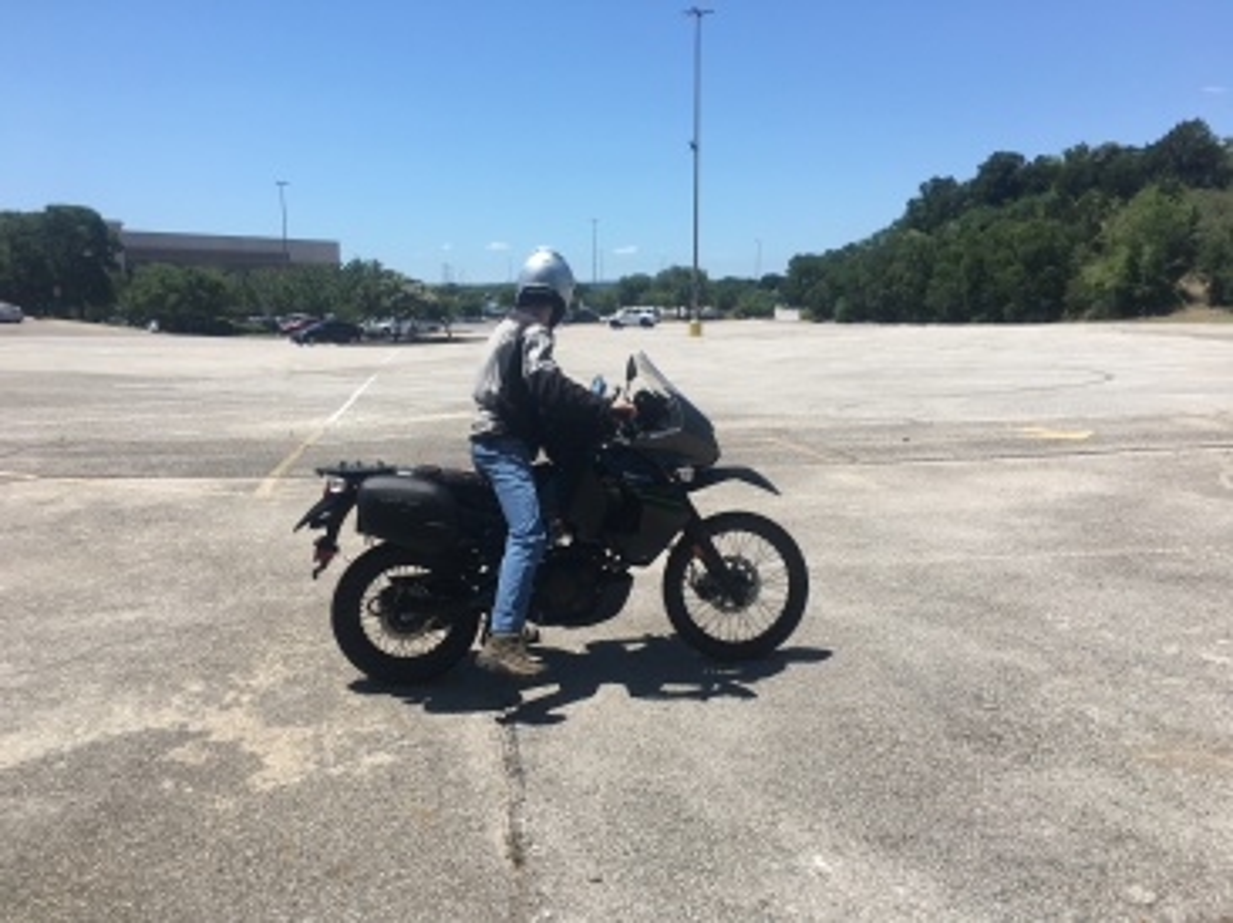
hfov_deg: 61.7
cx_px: 616
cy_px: 462
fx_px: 1032
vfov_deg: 48.2
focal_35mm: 29
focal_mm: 4.15
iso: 25
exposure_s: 1/1637
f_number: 2.2
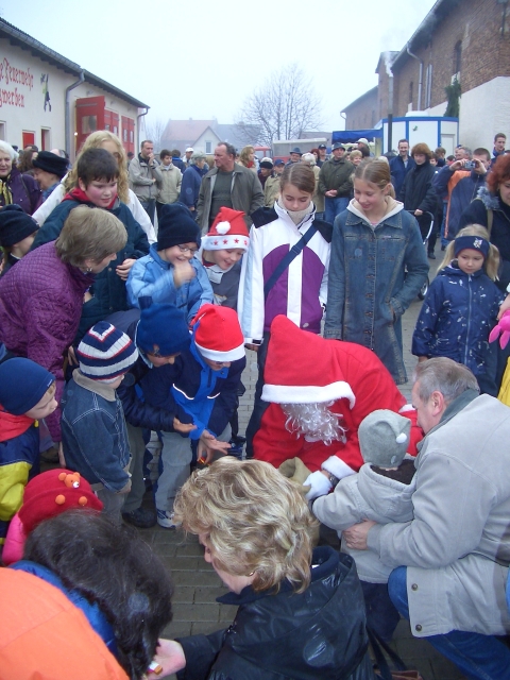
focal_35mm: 35
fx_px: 688
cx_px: 255
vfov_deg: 52.6
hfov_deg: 40.7
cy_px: 340
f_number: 2.6
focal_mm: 5.8
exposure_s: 1/40
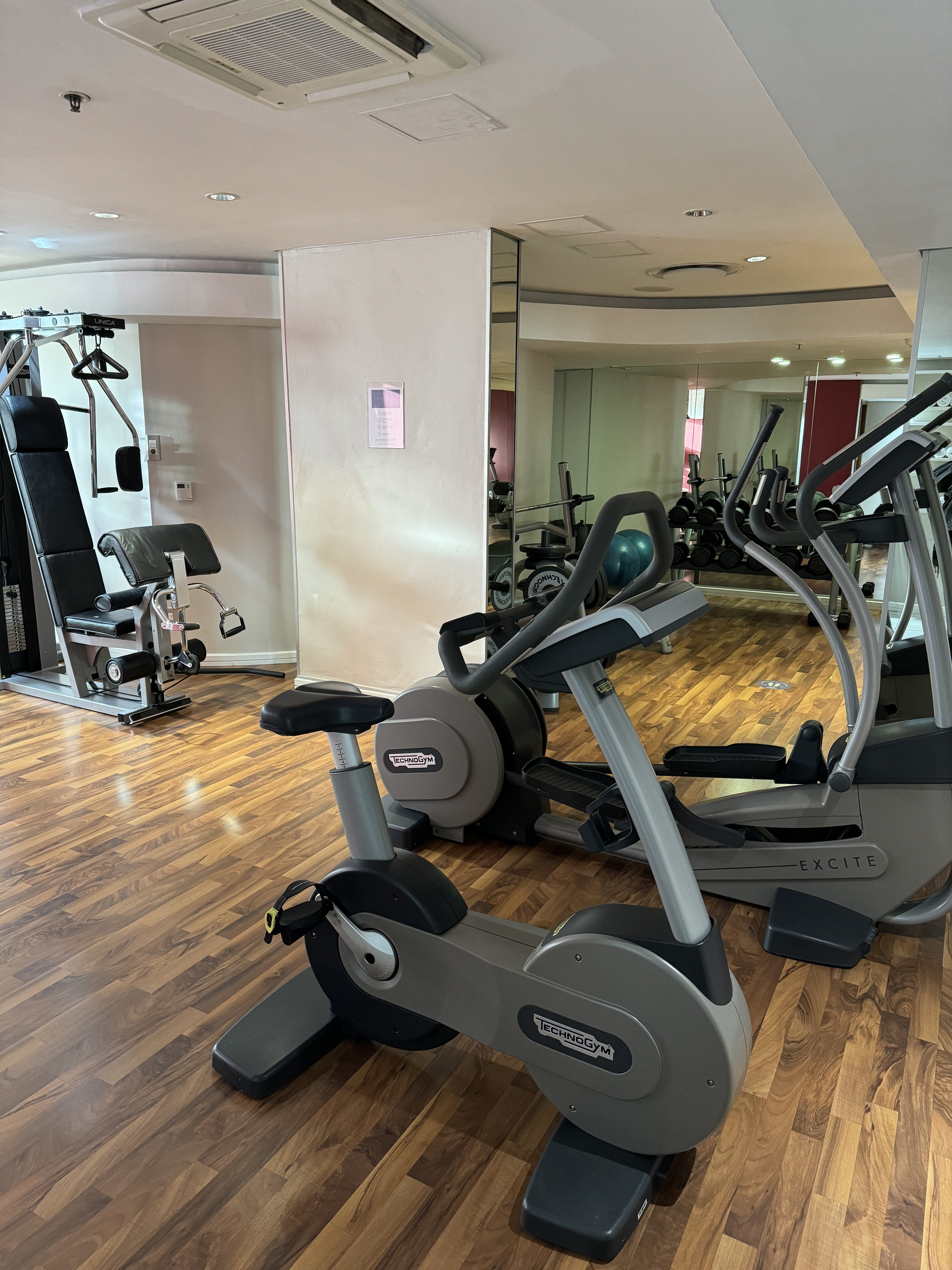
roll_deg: -0.6
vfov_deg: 71.6
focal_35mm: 24
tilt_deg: -13.0
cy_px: 635
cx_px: 476
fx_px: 880
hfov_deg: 56.8
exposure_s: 1/50
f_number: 1.78
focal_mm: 6.76
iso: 400
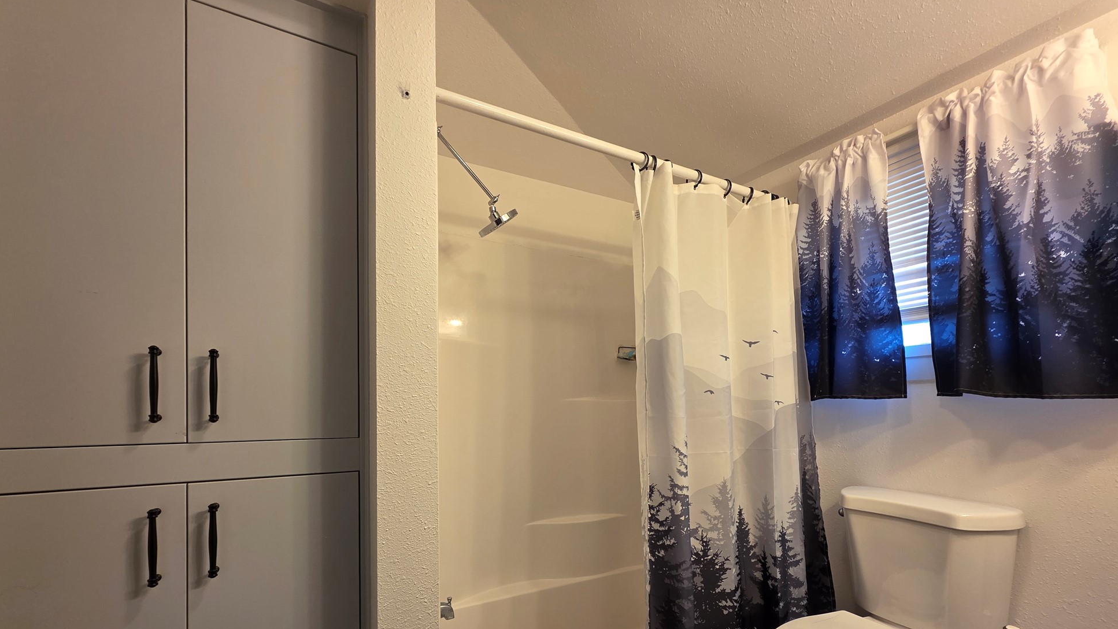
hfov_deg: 103.0
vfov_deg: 68.9
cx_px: 562
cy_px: 409
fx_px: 445
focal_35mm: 15
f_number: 1.9
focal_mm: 2.2
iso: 125
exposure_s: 1/120
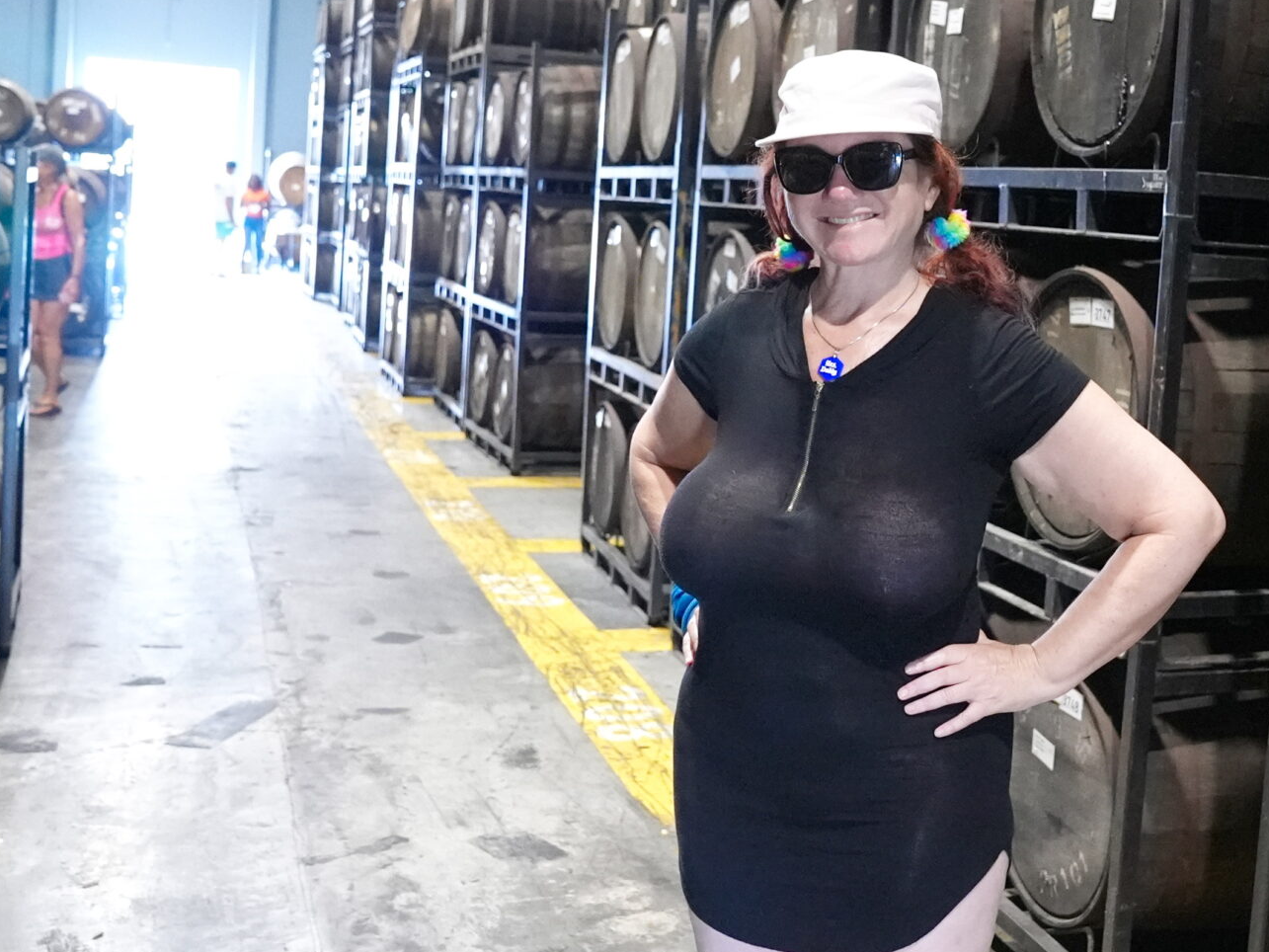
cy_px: 342
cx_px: 991
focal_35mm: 46
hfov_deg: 39.8
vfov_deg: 31.3
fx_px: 1686
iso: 12800
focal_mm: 24
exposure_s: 1/160
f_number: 4
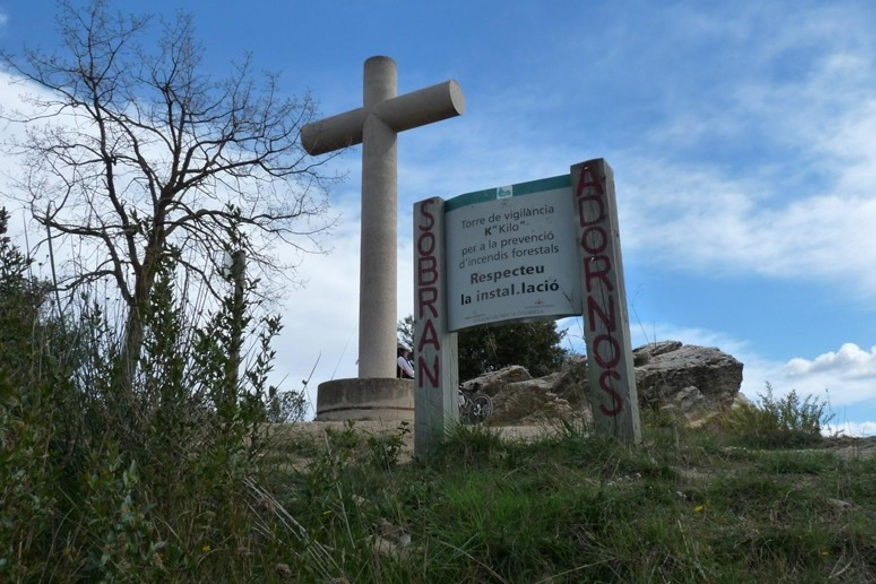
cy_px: 259
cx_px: 425
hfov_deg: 63.6
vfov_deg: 44.9
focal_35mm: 29
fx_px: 706
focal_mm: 4.8
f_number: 6.3
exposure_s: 1/400
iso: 160
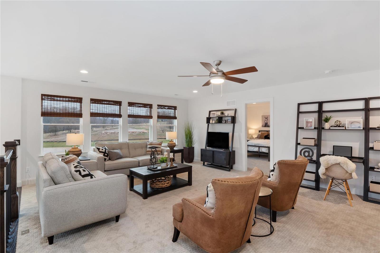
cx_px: 190
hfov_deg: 96.7
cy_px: 126
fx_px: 169
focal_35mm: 16
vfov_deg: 73.7
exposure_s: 1/2
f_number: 10
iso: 400
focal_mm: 8
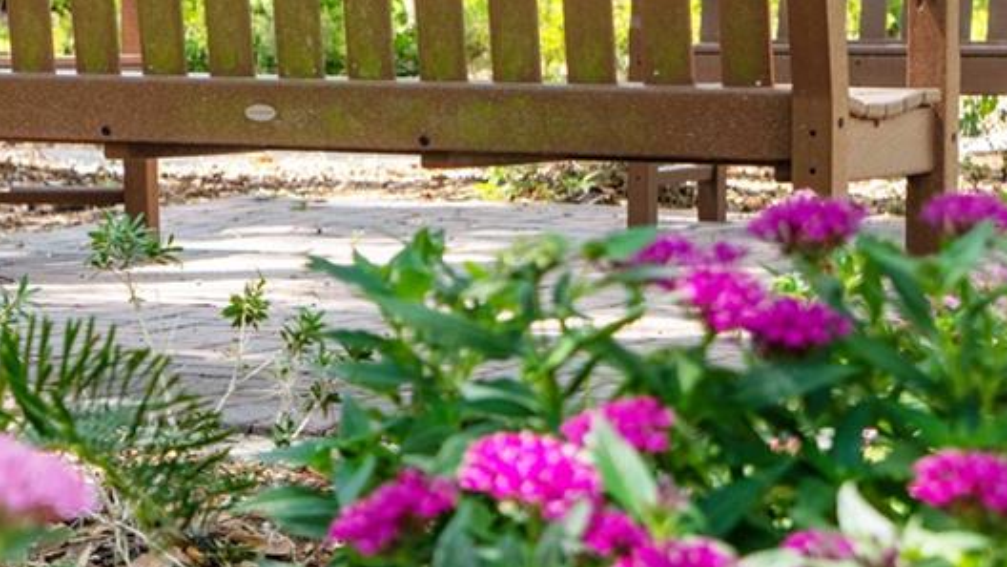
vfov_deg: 8.3
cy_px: 69
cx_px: 46
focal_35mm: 146
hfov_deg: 14.5
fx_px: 3898
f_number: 4.5
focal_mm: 46
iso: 200
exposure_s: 1/250
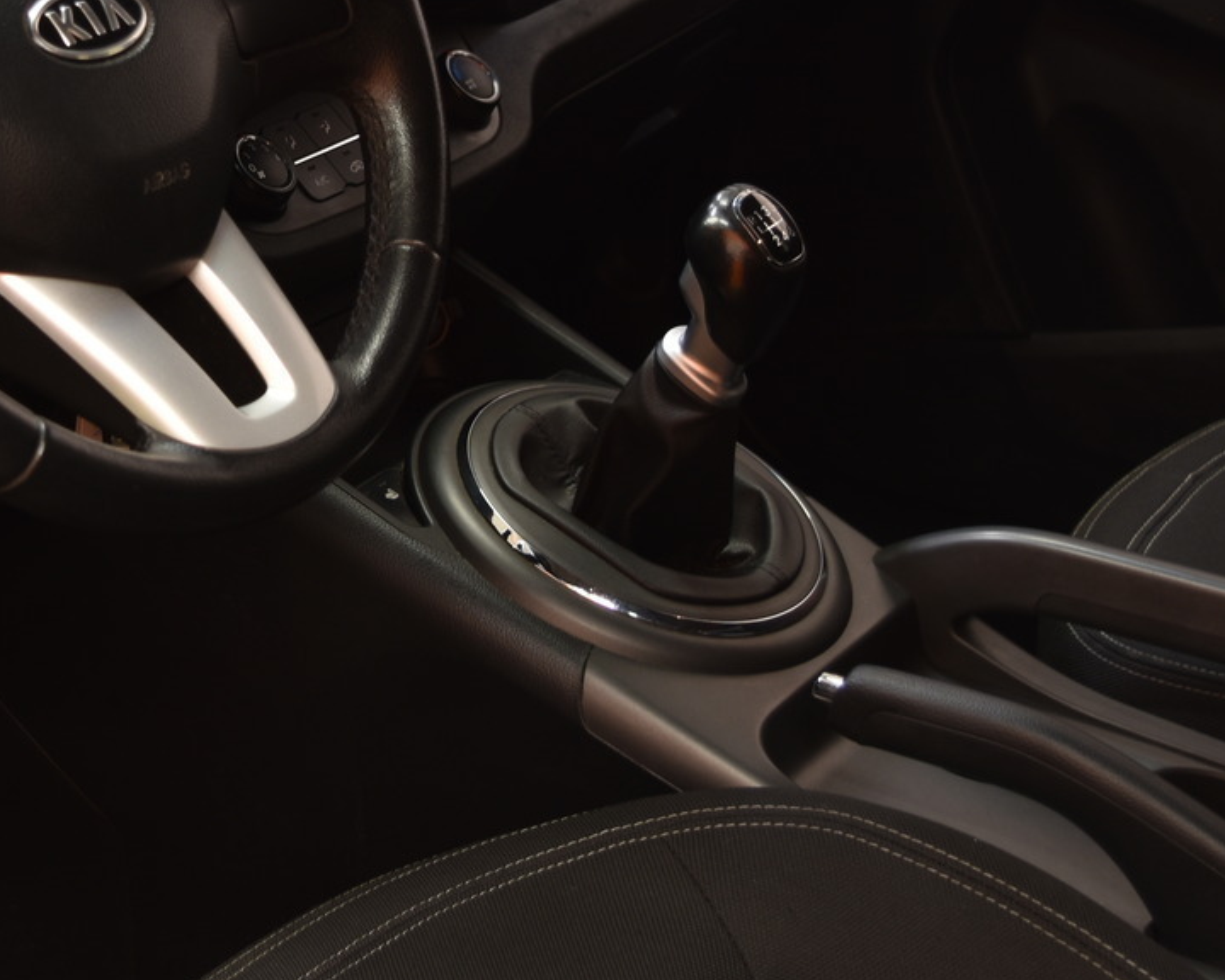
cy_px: 233
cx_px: 146
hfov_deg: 19.8
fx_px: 3444
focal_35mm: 95
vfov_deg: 16.1
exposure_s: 1/6
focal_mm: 30
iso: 100
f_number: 4.2
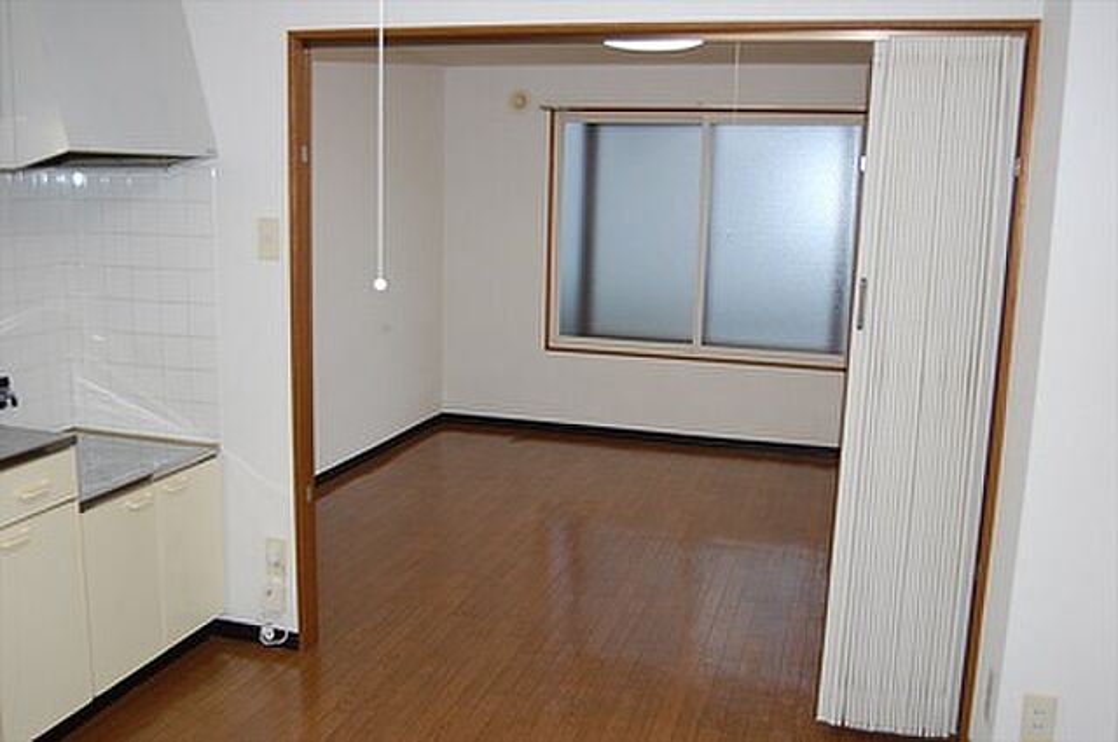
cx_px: 559
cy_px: 371
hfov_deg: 57.3
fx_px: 1024
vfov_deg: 39.9
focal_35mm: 33
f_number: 3.8
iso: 400
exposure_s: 1/60
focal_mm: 22
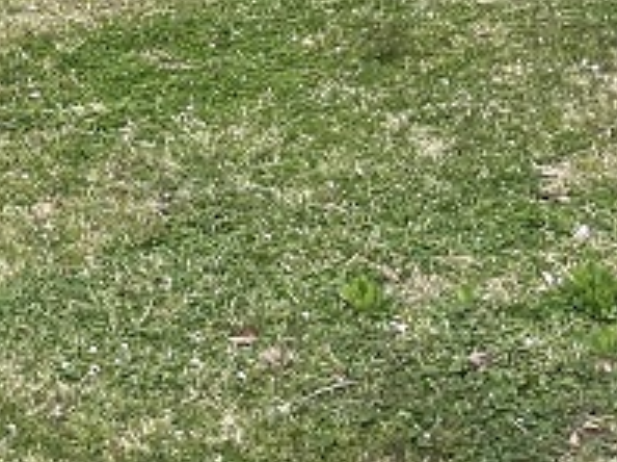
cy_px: -467
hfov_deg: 17.6
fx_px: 1905
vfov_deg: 12.2
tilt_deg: +2.9
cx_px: -104
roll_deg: -1.0
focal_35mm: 107
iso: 32
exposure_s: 1/1401
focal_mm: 4.2
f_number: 1.6
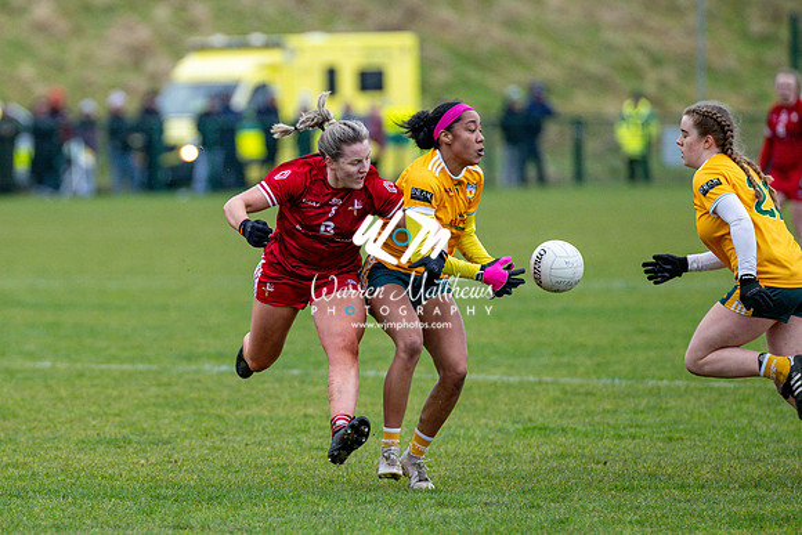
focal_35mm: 400
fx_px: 8913
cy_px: 316
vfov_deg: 3.4
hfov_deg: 5.1
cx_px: 208
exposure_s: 1/1000
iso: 2200
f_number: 2.8
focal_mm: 270
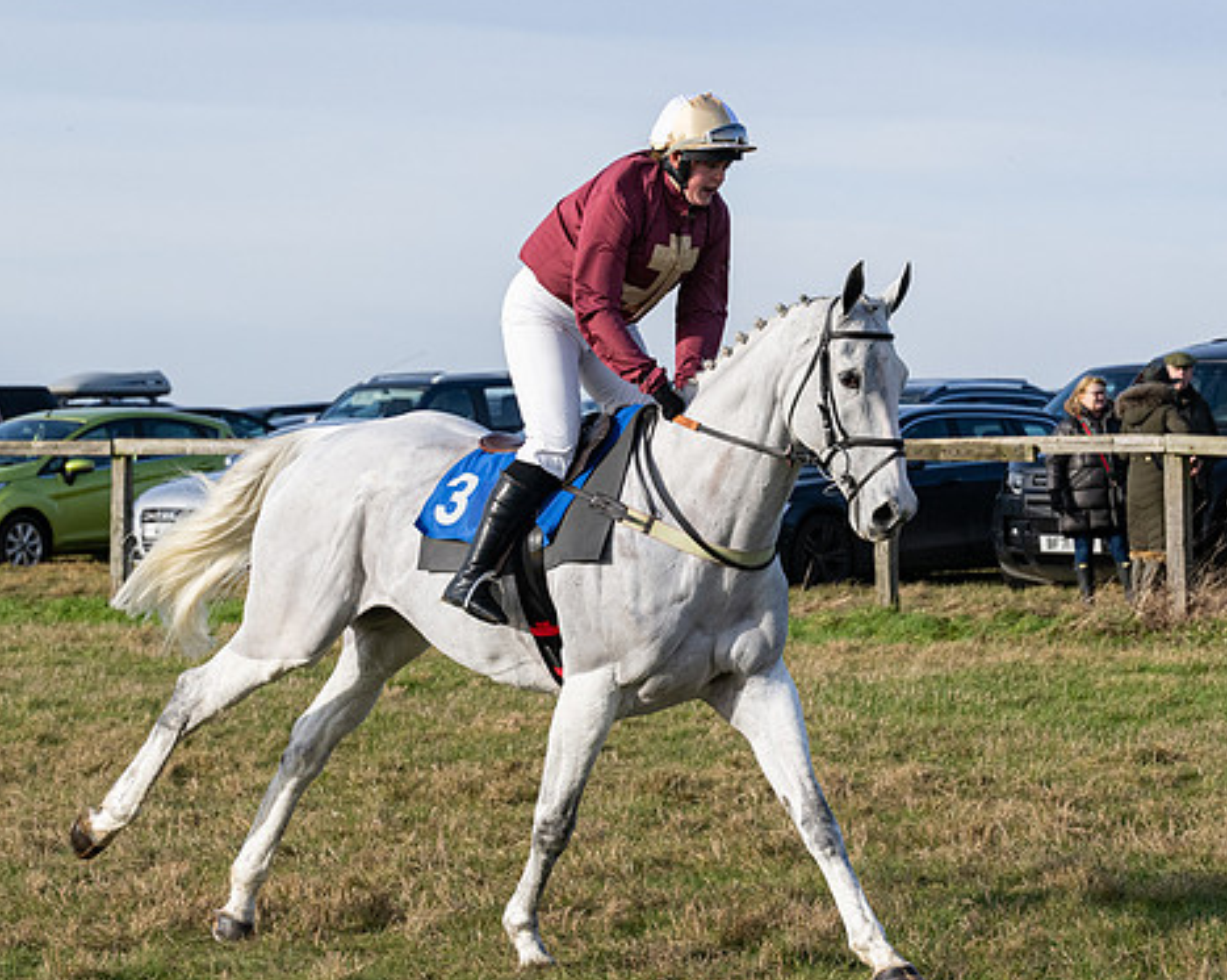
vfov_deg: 9.7
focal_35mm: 159
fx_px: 5770
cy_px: 619
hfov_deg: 12.1
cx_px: 512
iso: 400
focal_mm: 70
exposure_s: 1/3200
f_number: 5
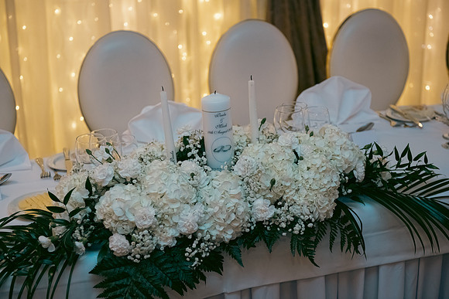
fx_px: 773
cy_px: 150
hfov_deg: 32.4
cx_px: 224
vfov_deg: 21.9
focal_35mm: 62
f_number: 3.5
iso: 1000
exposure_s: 1/160
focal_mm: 62
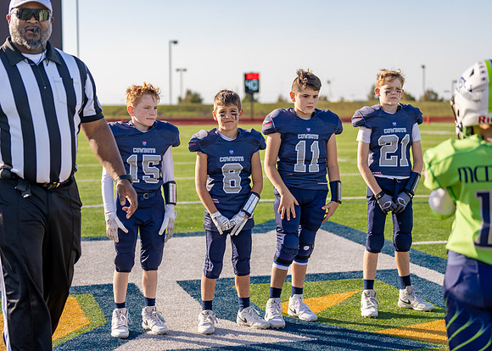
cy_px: 176
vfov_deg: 19.4
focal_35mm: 73
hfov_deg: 27.0
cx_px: 246
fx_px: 1025
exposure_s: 1/1000
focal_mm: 70
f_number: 2.8
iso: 100
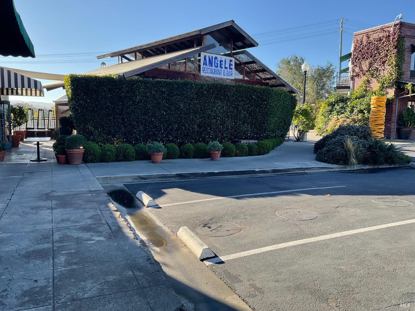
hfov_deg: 61.7
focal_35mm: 29
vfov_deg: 48.2
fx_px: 348
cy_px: 156
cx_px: 208
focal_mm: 3
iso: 16
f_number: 1.8
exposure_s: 1/593
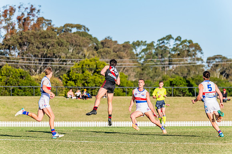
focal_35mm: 312
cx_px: 116
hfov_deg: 6.6
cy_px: 77
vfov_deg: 4.4
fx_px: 2012
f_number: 8
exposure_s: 1/1600
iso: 800
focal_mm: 310
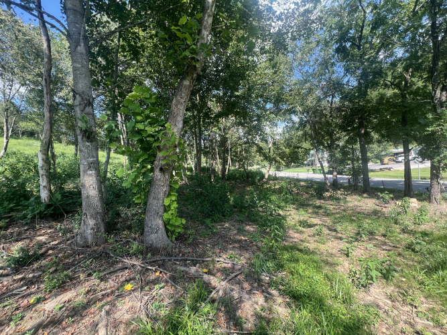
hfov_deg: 106.2
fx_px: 168
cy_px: 168
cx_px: 224
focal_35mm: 13
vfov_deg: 89.9
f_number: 1.8
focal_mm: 1.57
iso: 32
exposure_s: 1/246
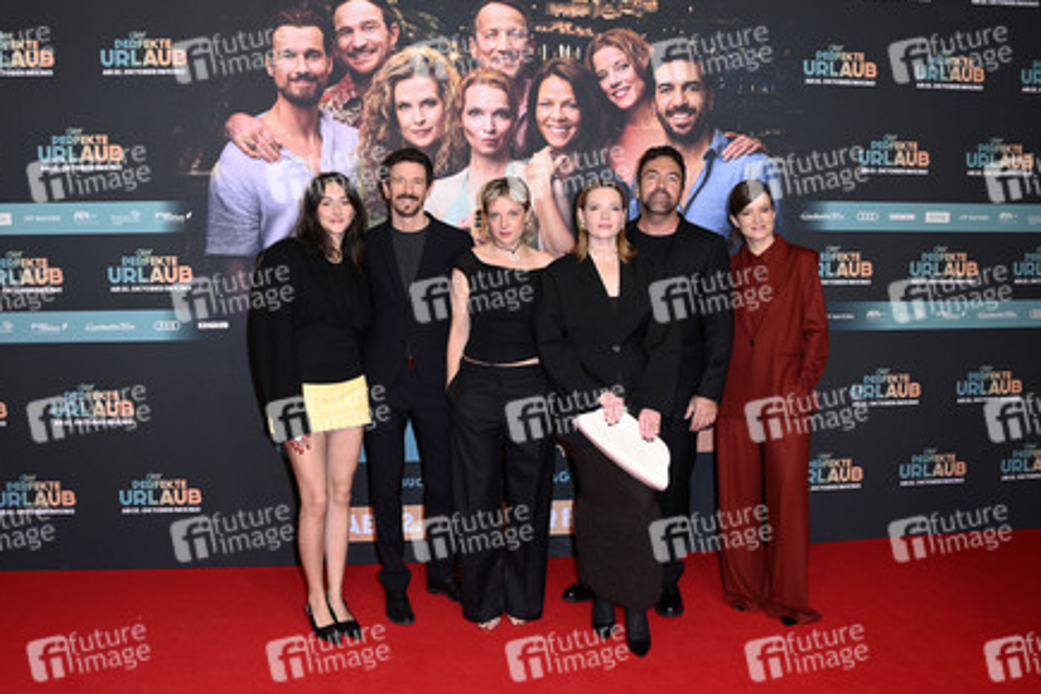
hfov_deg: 63.6
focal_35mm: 29
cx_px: 504
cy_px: 354
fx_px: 839
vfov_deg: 45.0
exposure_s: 1/250
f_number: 5.6
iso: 1250
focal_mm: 28
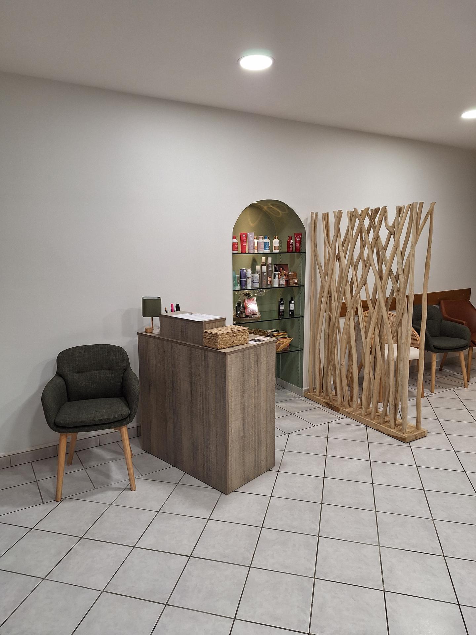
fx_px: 422
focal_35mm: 23
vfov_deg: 73.9
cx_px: 238
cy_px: 318
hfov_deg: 58.9
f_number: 1.8
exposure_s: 1/40
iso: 50
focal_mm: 5.54
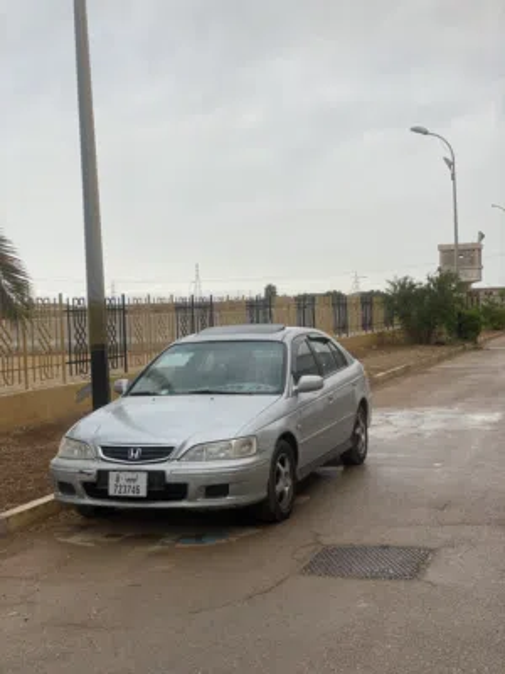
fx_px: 1011
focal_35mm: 52
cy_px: 337
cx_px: 252
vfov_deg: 36.8
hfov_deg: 28.0
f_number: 2
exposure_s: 1/786
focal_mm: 6
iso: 20
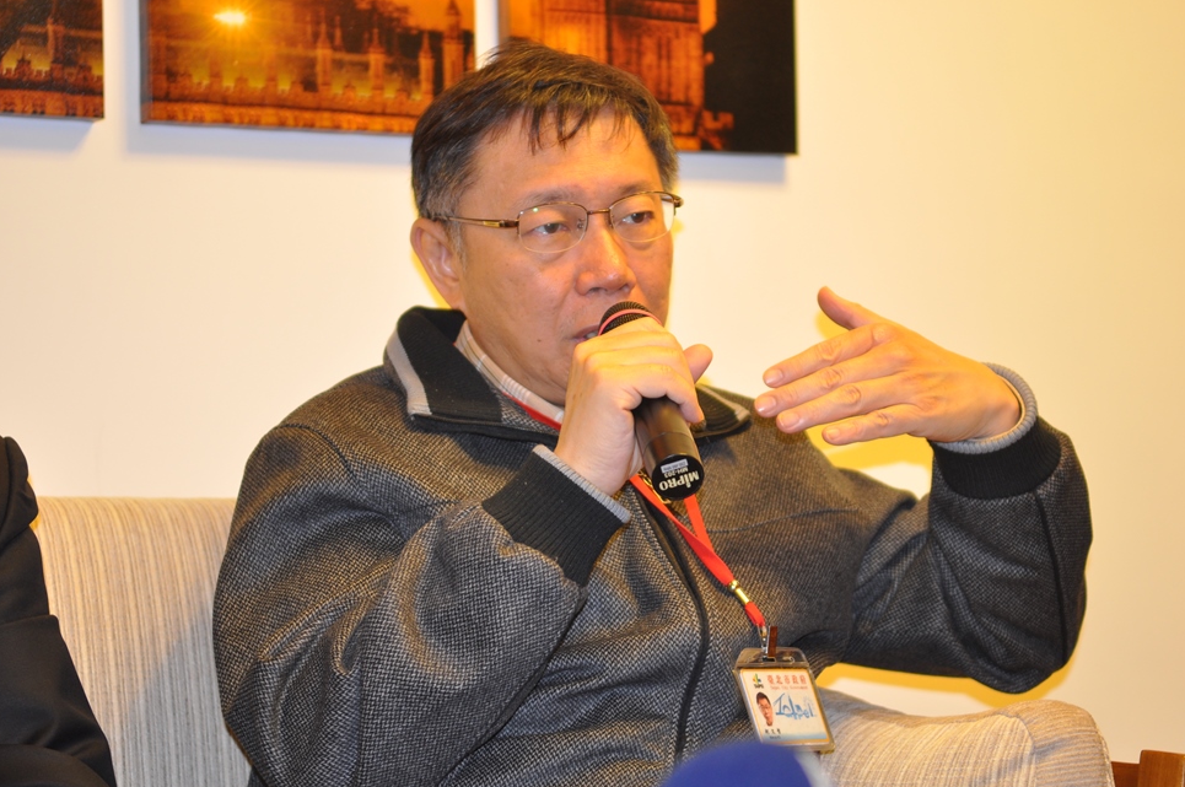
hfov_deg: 23.3
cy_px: 390
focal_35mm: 88
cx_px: 603
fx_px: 2878
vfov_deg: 15.6
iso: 400
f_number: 3.5
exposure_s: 1/60
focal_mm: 55
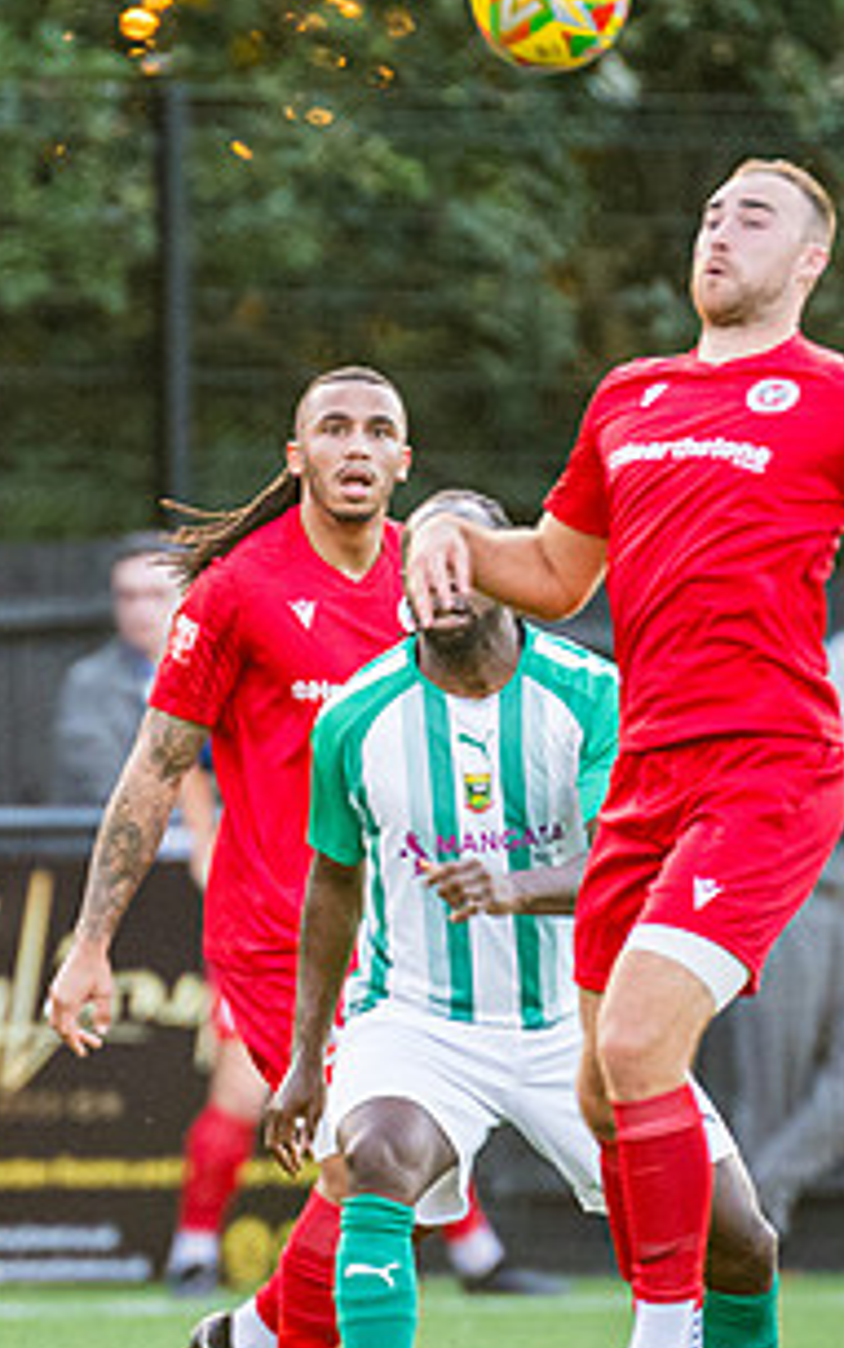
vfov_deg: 1.8
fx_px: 42153
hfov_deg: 1.1
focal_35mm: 1147
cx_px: 181
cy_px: 764
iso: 1250
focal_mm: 300
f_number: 2.8
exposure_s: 1/500
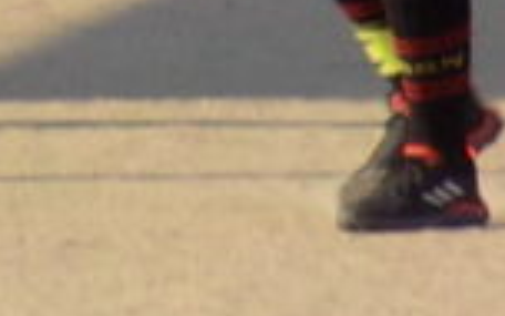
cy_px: -251
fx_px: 22846
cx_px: -415
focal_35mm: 1660
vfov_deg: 0.8
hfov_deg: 1.3
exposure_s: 1/250
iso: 125
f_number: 5.9
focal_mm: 56.4
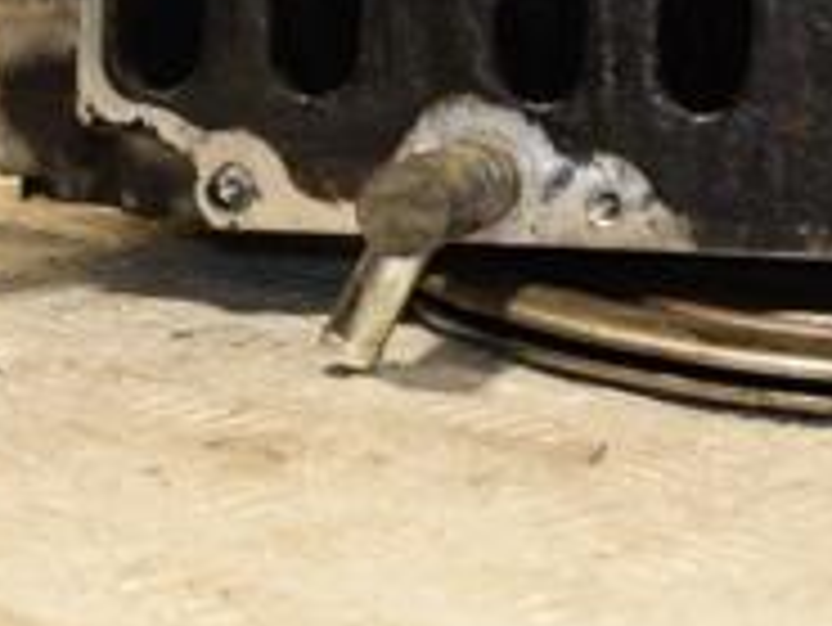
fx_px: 3151
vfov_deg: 11.1
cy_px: -162
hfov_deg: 14.8
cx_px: 787
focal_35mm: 131
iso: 800
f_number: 5
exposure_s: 1/125
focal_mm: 28
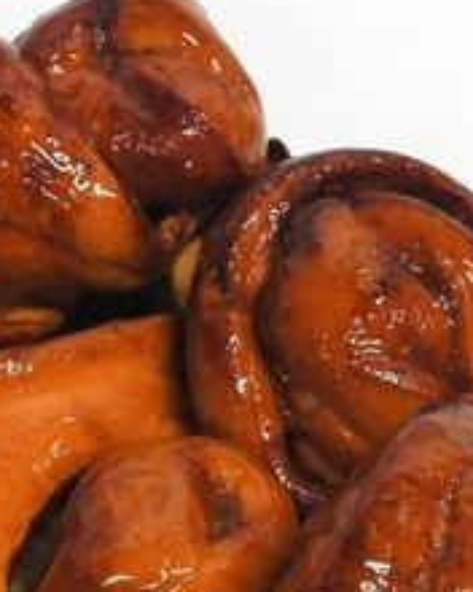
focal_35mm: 128
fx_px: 2240
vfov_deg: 14.8
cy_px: 603
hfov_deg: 12.0
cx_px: 118
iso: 400
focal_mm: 7.2
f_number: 5.3
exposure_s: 1/6
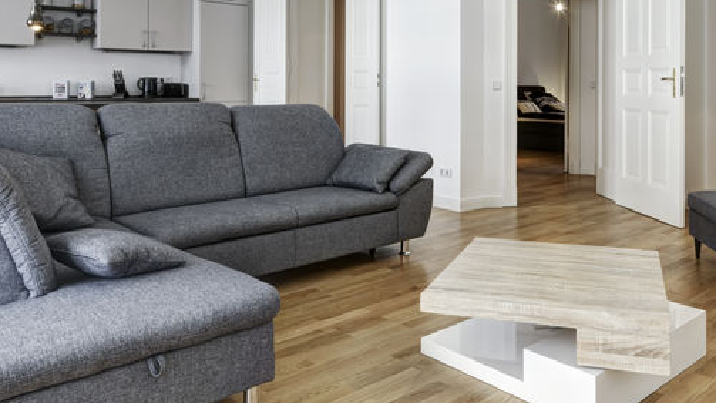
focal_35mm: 32
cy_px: 75
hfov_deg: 60.0
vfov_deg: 35.4
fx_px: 608
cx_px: 457
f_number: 14
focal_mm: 16
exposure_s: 1/2
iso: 125
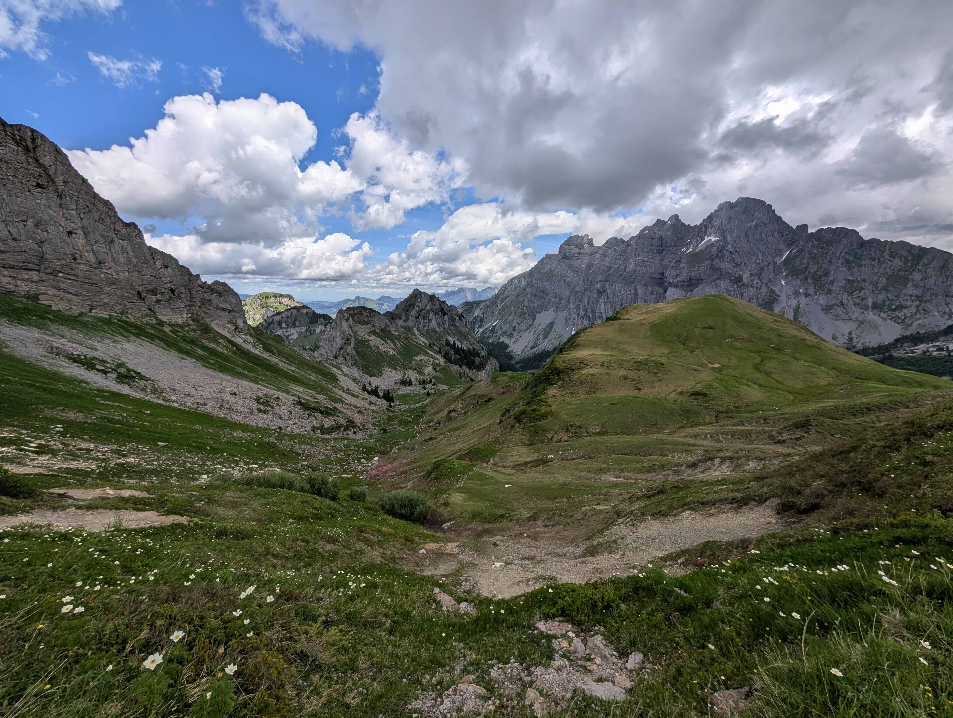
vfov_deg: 94.6
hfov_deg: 110.5
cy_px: 359
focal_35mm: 12
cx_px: 476
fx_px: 331
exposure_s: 1/3436
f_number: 1.7
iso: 53
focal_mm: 2.02
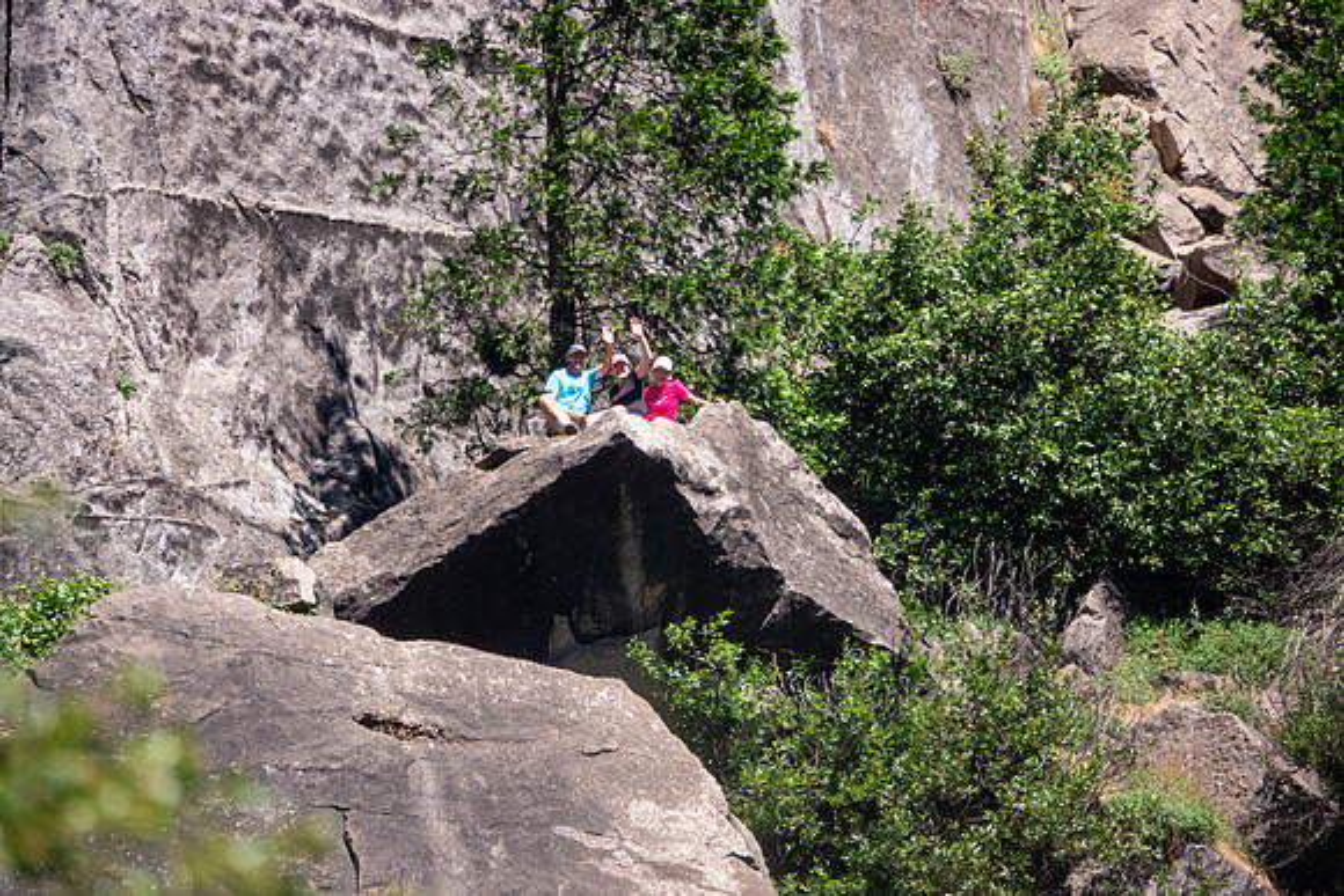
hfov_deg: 3.4
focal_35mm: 600
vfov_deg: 2.3
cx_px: 672
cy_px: 448
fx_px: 22404
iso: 200
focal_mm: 220
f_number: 4
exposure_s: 1/800
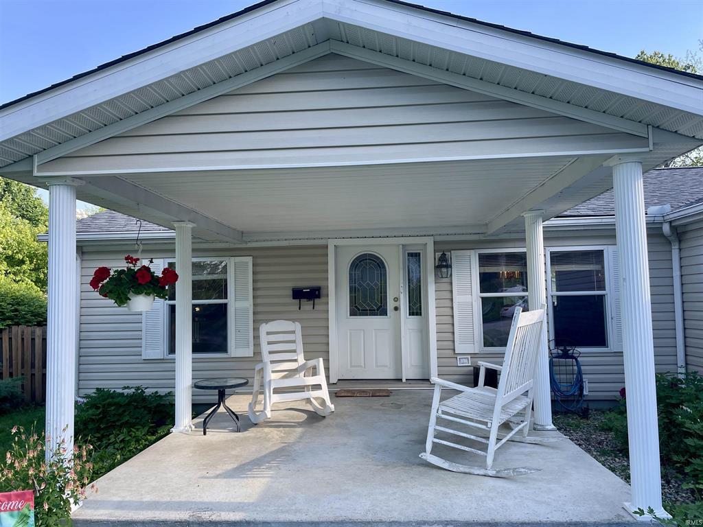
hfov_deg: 67.3
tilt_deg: +3.9
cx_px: 352
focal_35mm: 26
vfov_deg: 53.1
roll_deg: +2.4
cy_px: 264
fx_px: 528
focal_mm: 4.2
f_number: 1.6
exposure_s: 1/428
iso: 32
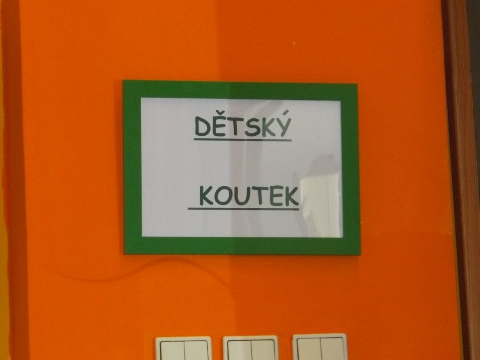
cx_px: 240
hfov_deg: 12.0
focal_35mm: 165
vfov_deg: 9.0
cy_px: 180
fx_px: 2288
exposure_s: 1/60
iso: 320
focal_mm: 29.5
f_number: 5.9
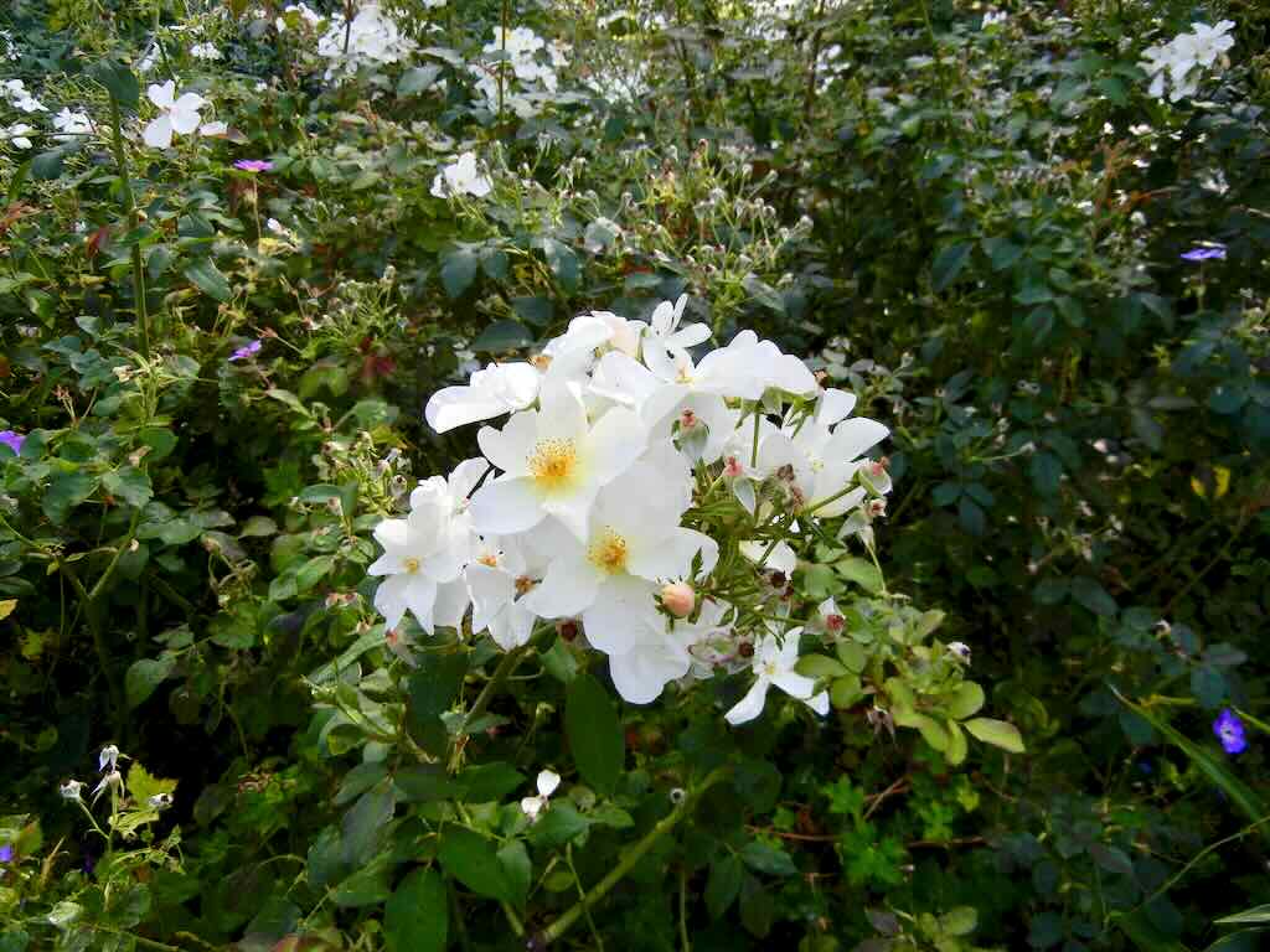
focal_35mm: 30
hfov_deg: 60.0
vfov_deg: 46.8
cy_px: 476
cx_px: 635
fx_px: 1101
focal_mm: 5.4
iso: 160
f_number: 3.5
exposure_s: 1/356
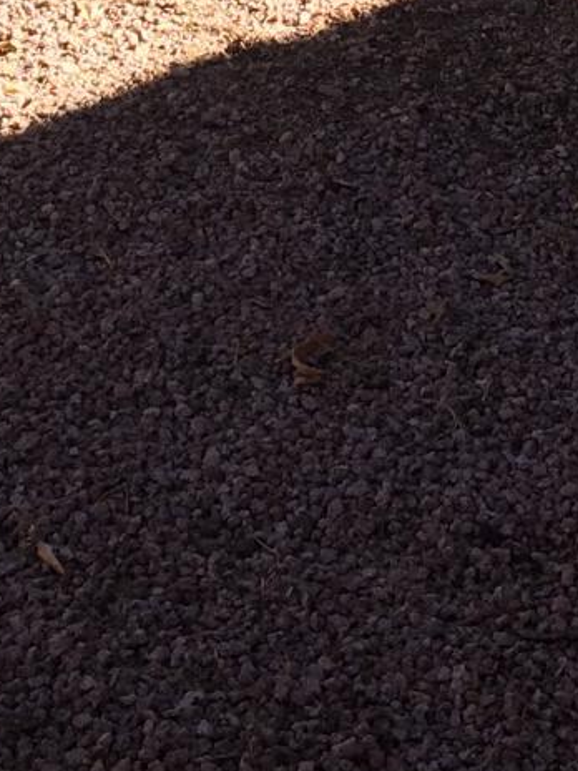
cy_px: -823
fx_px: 2783
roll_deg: +1.7
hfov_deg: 11.9
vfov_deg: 13.3
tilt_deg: -5.1
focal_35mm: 125
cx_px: 264
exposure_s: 1/387
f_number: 2.2
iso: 32
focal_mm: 4.15
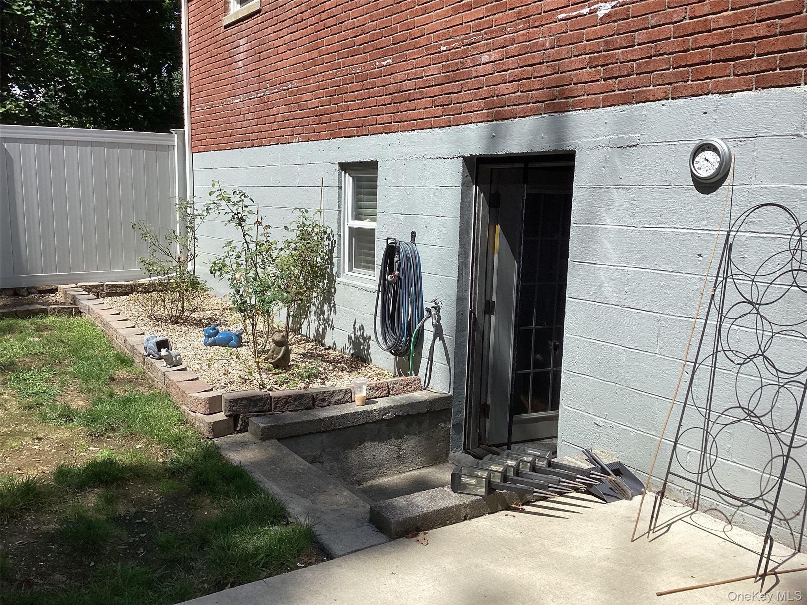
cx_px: 404
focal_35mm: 31
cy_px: 302
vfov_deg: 45.4
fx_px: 723
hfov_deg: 58.4
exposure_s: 1/1274
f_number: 2.4
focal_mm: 3.3
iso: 25
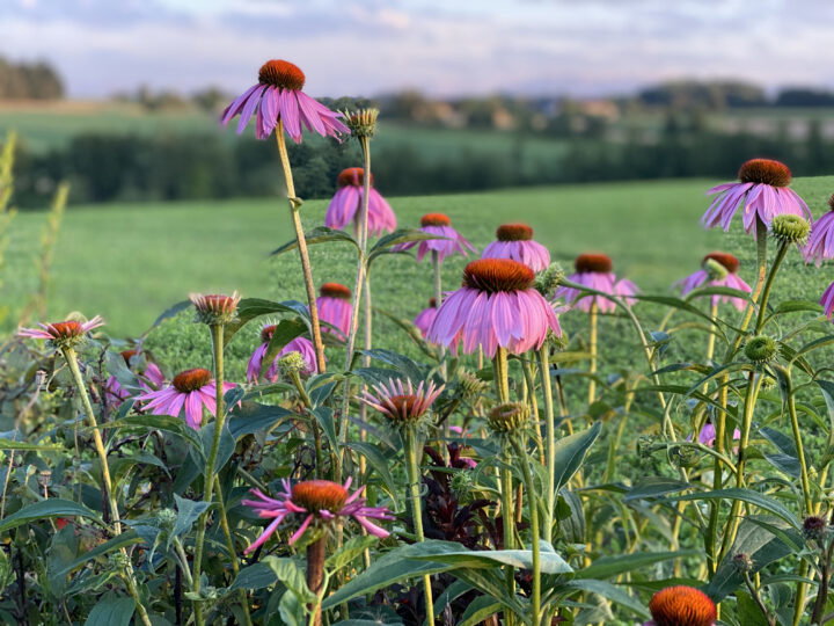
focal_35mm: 52
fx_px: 1253
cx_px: 417
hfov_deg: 36.8
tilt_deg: -8.3
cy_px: 313
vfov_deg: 28.0
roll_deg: +1.0
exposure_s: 1/122
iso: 100
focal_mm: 6
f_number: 2
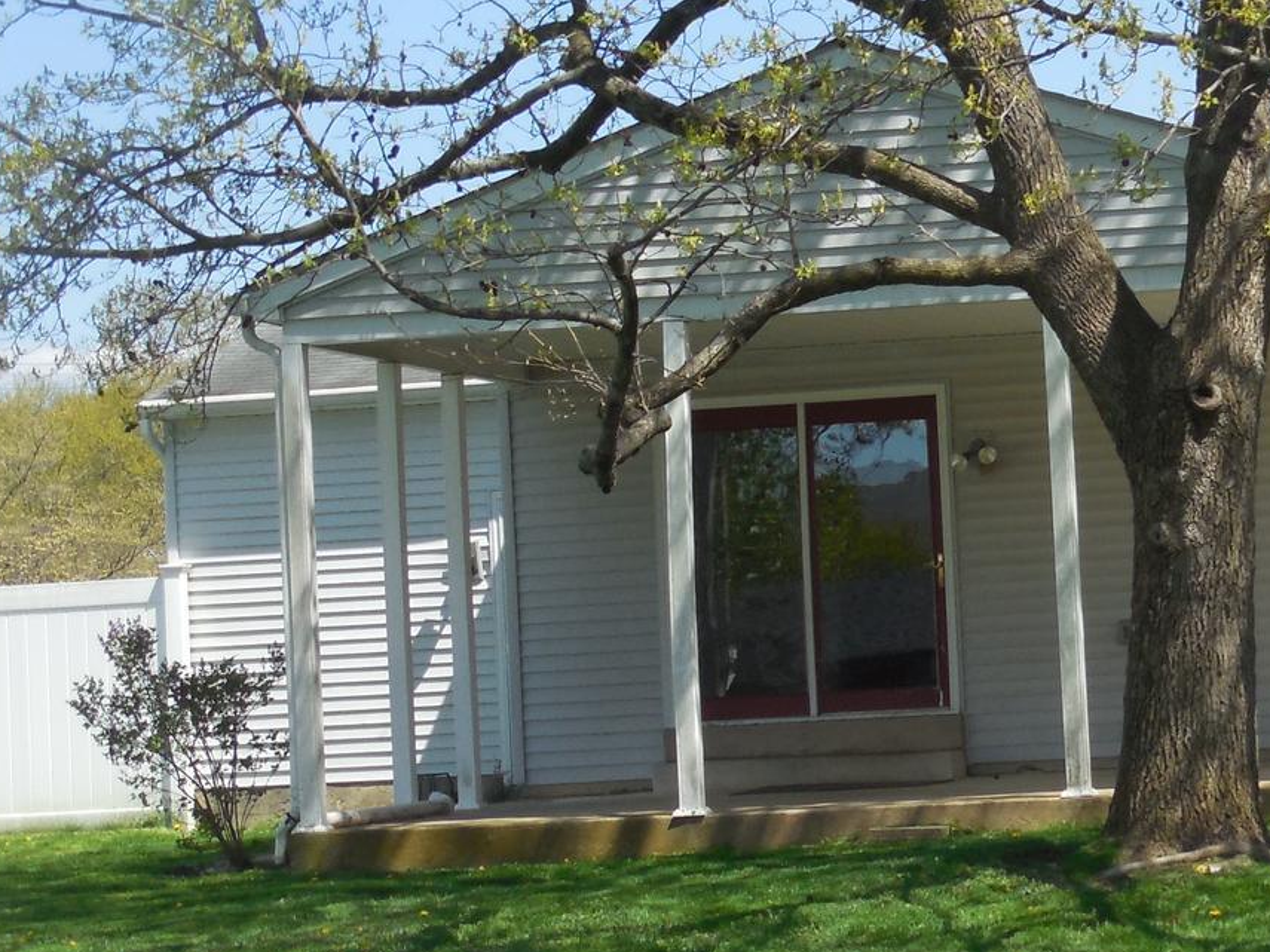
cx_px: 1408
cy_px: 498
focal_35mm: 103
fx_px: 3778
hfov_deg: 18.3
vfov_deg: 14.4
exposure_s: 1/500
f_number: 3.9
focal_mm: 7.8
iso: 125
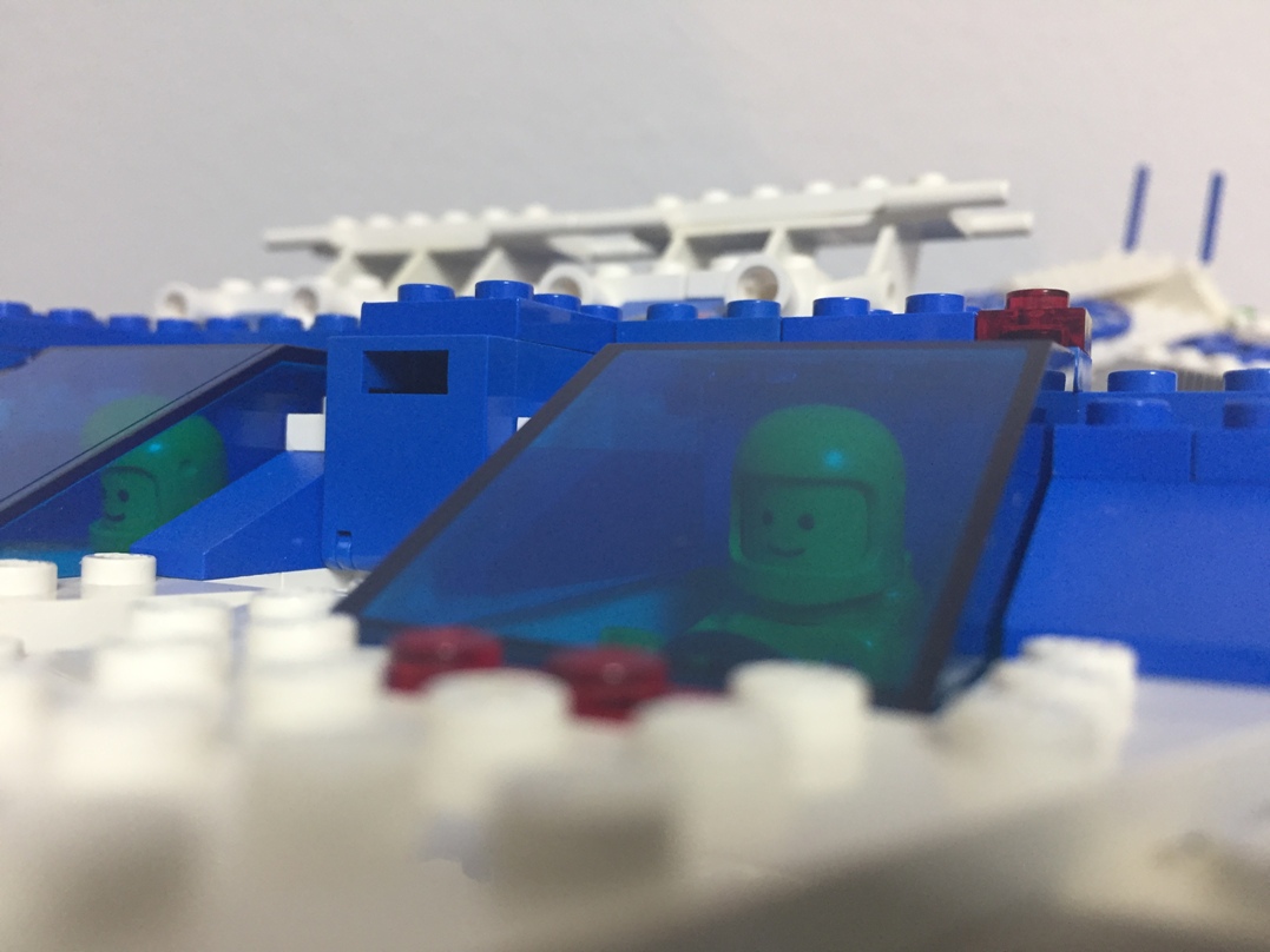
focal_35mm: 29
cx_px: 635
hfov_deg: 61.7
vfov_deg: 48.2
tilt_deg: -21.0
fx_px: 1064
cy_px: 476
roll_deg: +1.9
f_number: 2.2
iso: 125
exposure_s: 1/30
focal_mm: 4.15
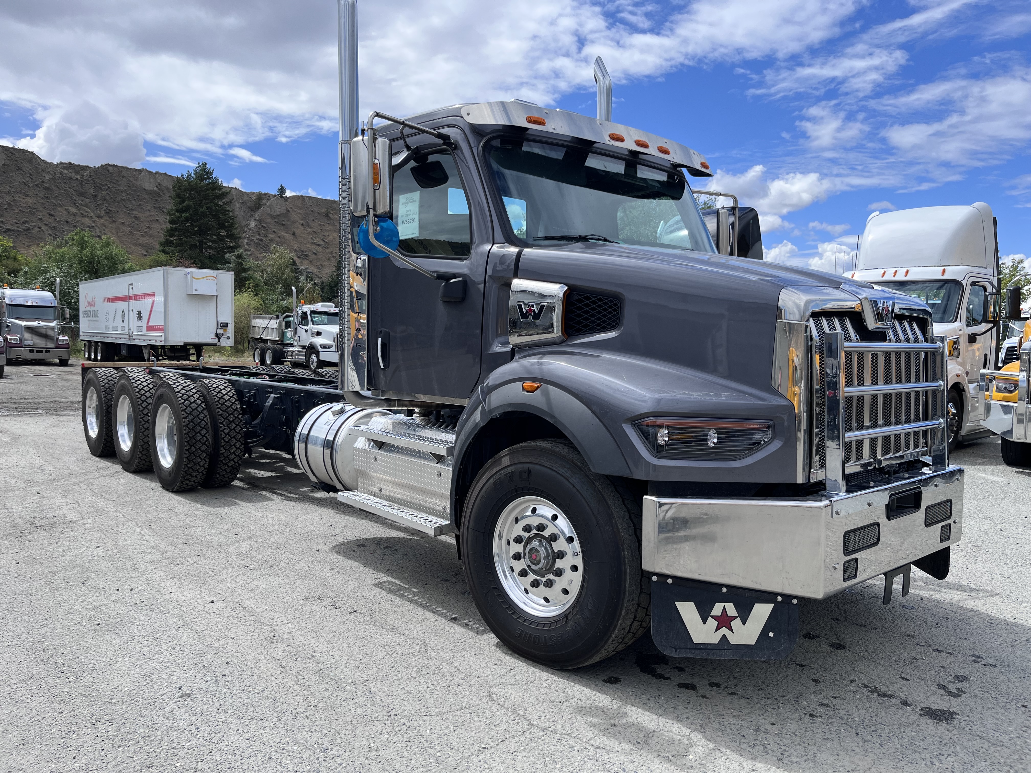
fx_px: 774
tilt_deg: -3.3
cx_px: 516
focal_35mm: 26
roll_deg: -1.9
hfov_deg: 67.3
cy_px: 386
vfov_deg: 53.1
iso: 50
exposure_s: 1/3413
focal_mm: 5.1
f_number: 1.6
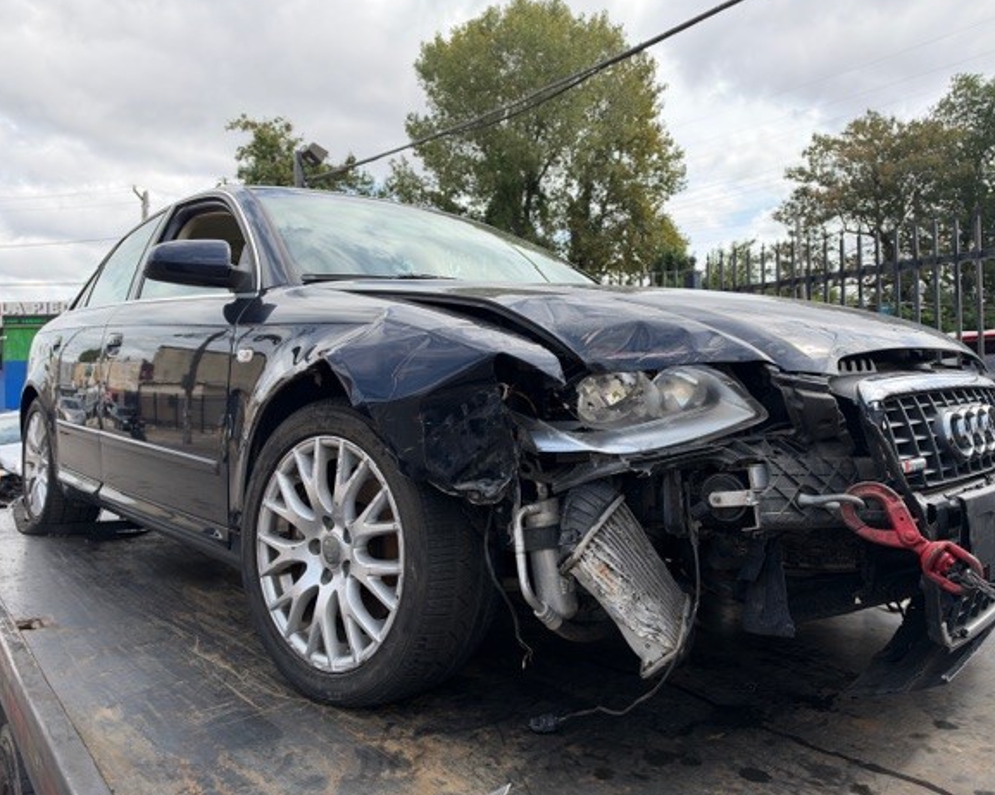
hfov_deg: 66.0
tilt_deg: +1.3
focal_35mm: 26
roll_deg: +2.6
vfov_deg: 54.9
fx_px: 765
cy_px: 391
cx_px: 512
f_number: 1.8
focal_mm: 6.93
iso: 64
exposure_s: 1/1838
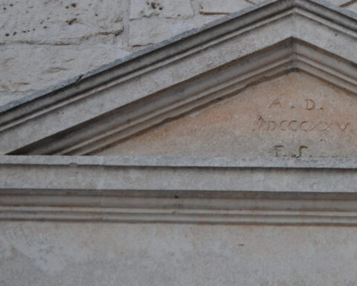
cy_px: 71
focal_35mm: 99
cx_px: 298
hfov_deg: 19.1
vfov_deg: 15.5
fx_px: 1046
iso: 450
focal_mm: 38
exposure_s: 1/60
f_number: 4.8
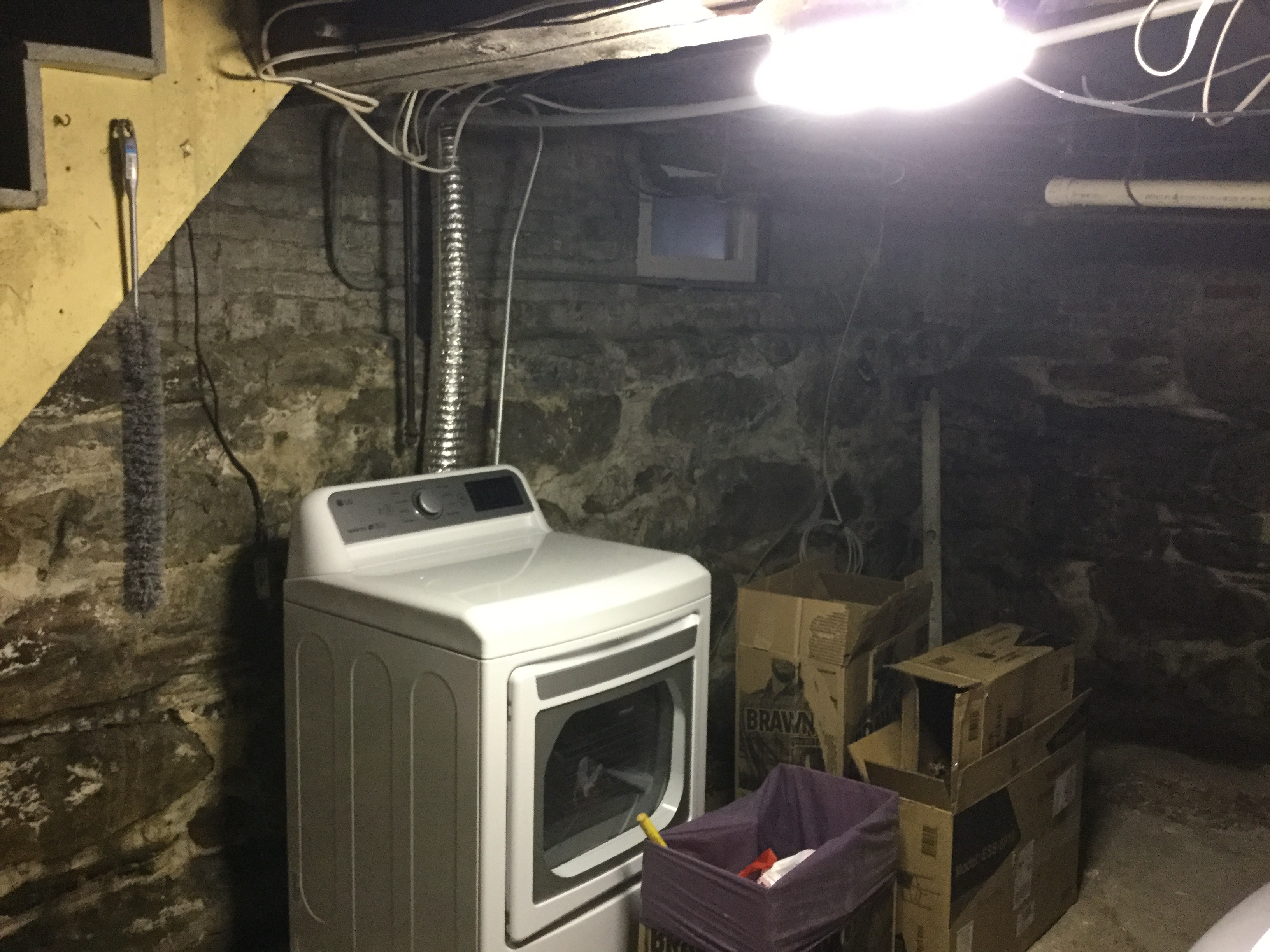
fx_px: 1137
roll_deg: +0.1
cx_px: 635
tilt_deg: -8.8
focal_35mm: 31
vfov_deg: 45.4
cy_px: 476
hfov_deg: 58.4
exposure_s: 1/20
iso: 200
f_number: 2.4
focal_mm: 3.3
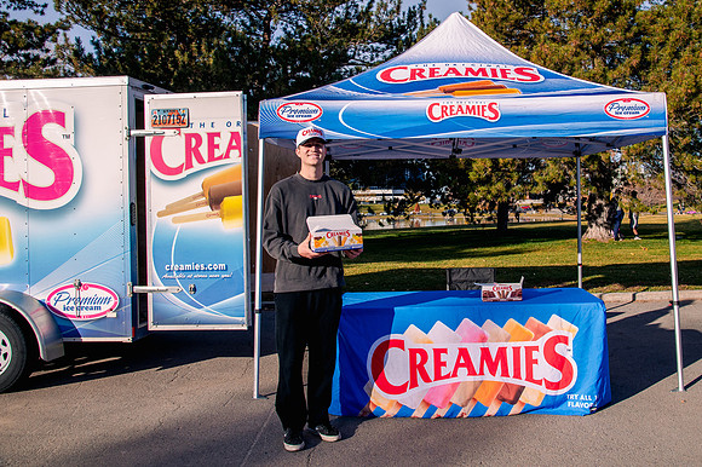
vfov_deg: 38.6
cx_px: 427
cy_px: 183
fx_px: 664
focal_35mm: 34
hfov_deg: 55.2
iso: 800
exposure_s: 1/800
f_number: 10
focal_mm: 28
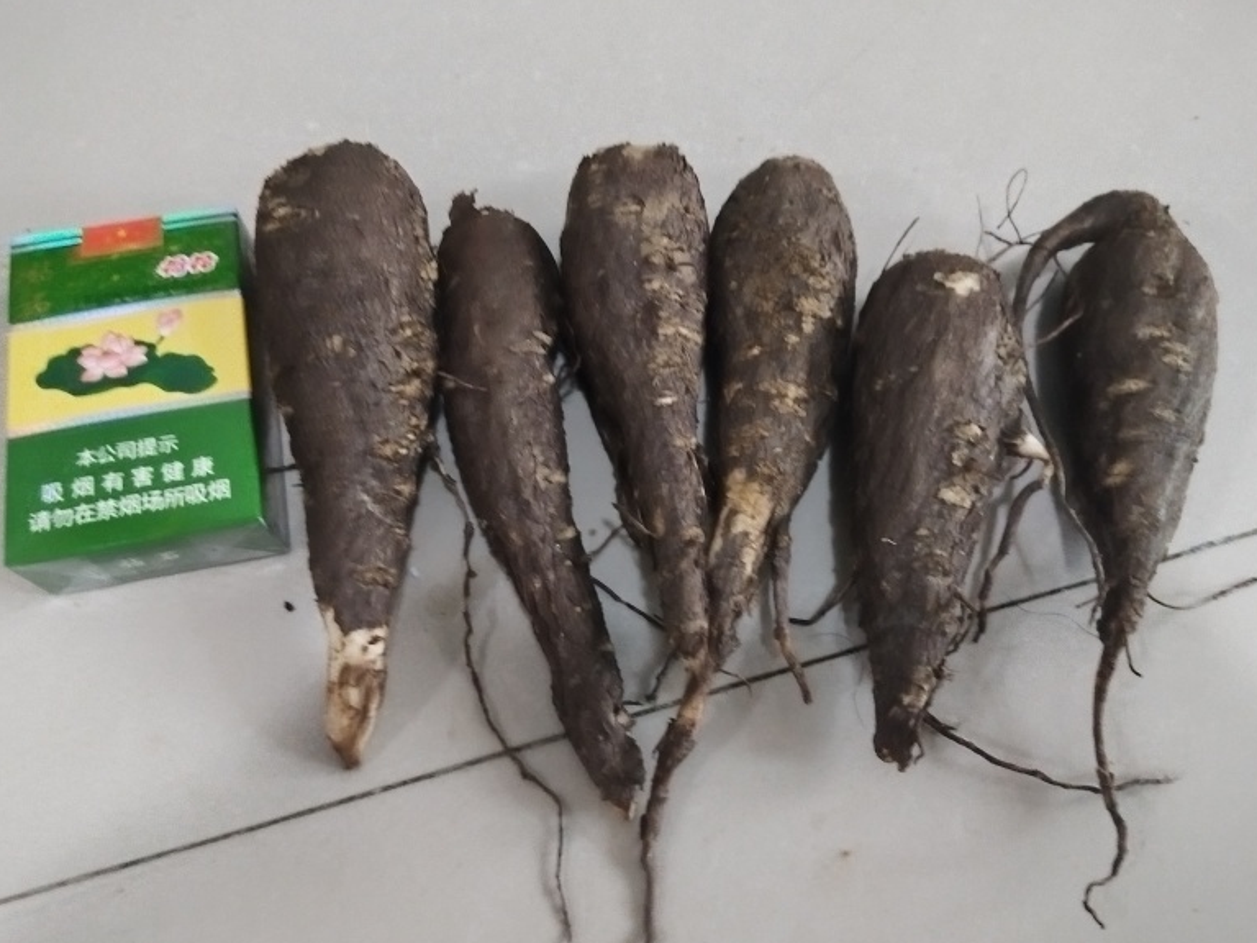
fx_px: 871
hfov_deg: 71.6
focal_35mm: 24
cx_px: 624
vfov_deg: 56.8
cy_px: 476
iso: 5355
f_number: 1.9
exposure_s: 1/33.3
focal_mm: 5.52
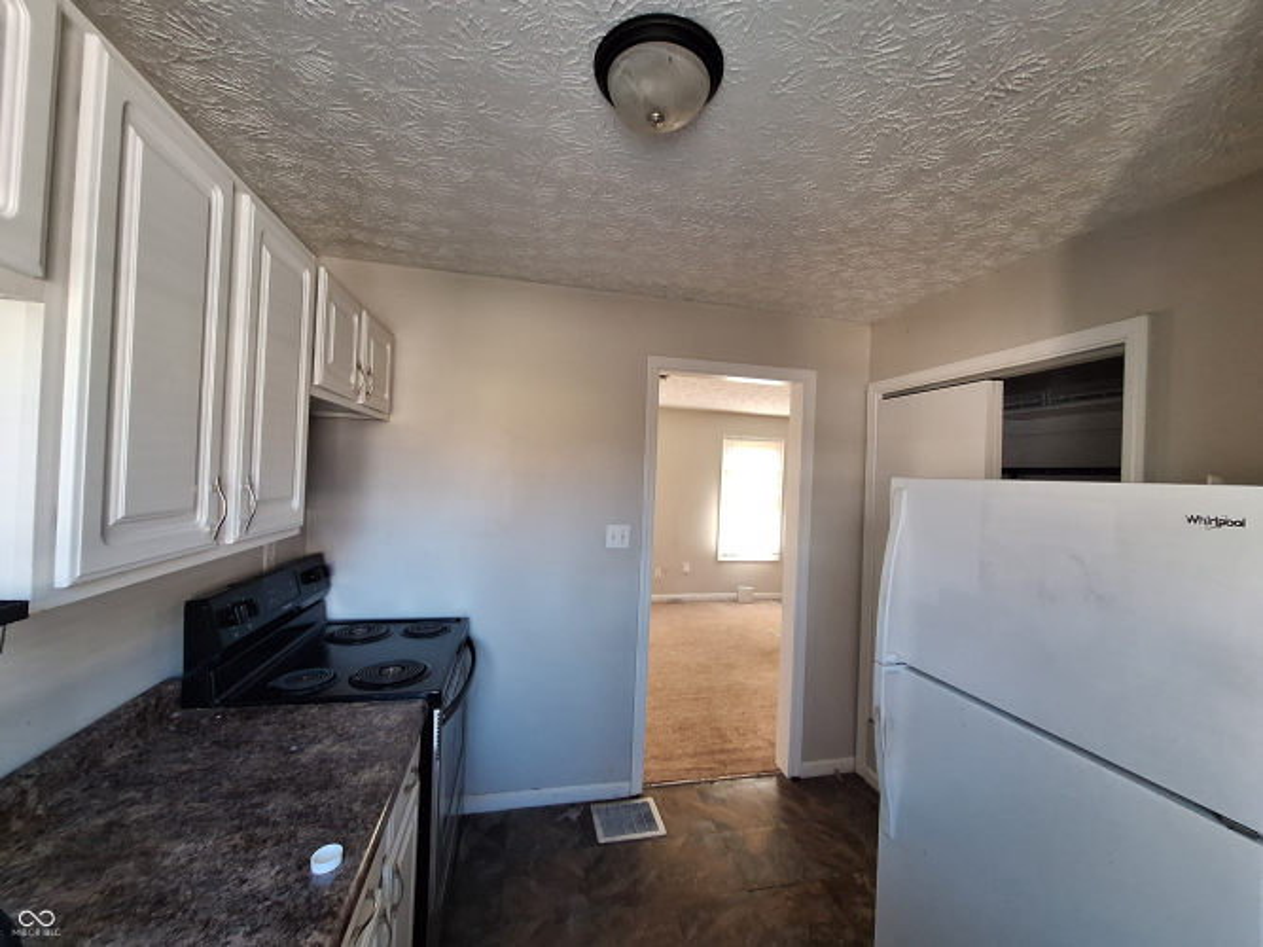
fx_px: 474
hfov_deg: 106.2
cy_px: 474
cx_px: 632
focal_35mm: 13
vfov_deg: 89.9
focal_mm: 1.74
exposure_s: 1/33
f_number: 2.2
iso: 160
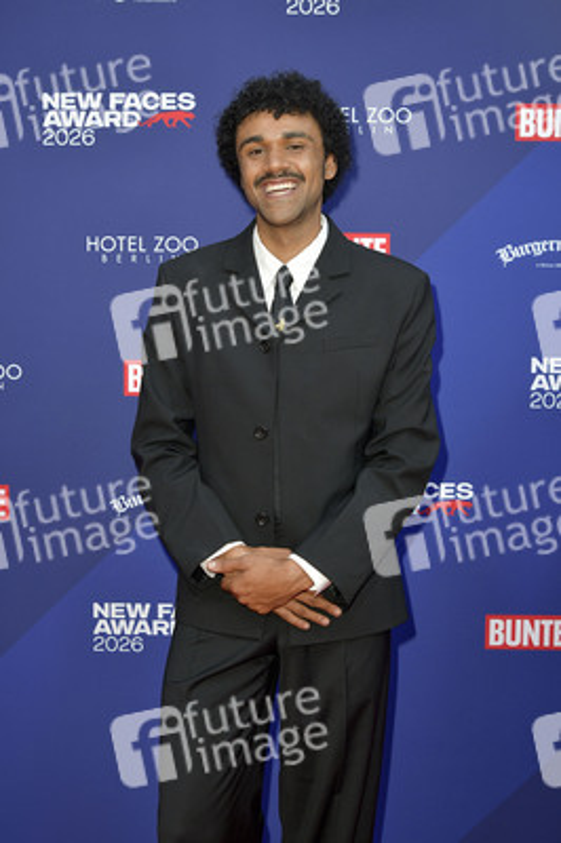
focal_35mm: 52
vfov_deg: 38.2
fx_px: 1218
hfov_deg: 25.9
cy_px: 422
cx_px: 280
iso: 640
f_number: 6.3
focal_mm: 52
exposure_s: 1/200
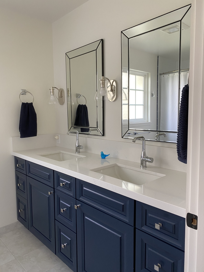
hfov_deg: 53.1
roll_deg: -0.3
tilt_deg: -5.3
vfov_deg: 67.3
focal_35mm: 26
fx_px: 204
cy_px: 136
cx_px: 102
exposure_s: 1/60
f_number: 1.8
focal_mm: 4.25
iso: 125
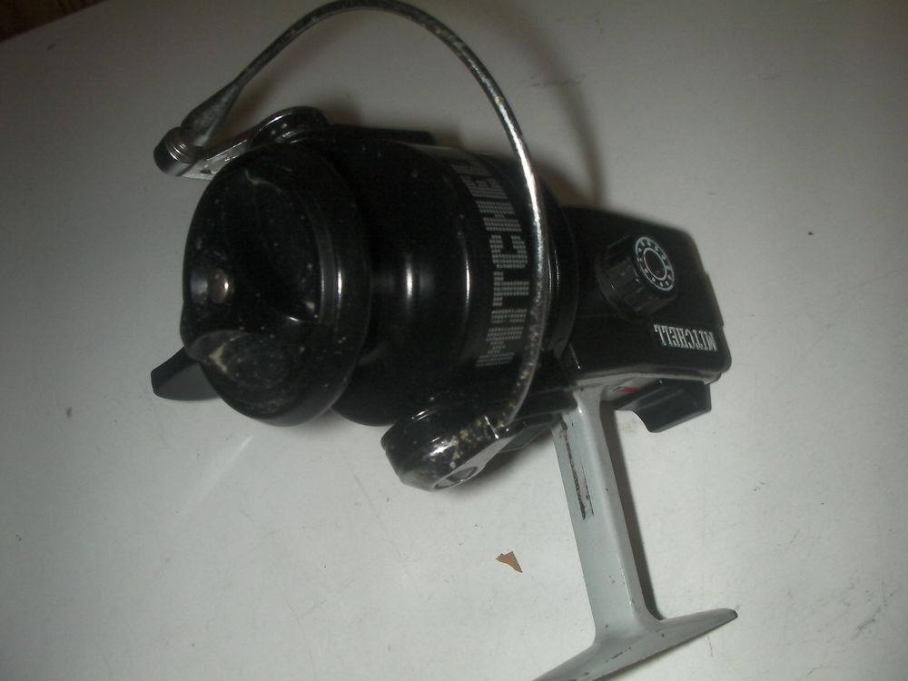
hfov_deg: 49.0
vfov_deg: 37.7
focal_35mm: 38
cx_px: 454
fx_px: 997
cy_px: 340
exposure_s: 1/30
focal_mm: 6.3
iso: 200
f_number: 5.6
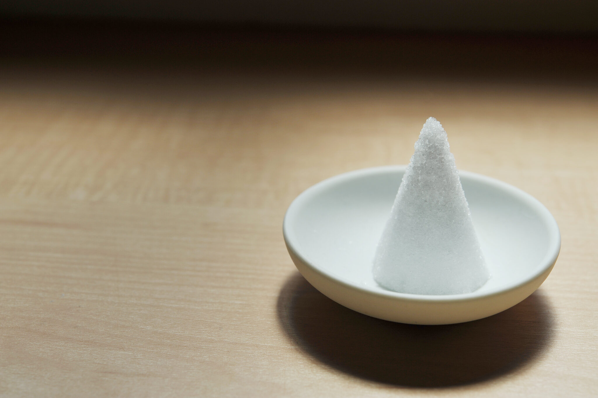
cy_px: 199
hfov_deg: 33.4
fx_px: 996
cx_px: 299
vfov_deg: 22.6
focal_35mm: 60
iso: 200
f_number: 10
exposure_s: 1/500
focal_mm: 60
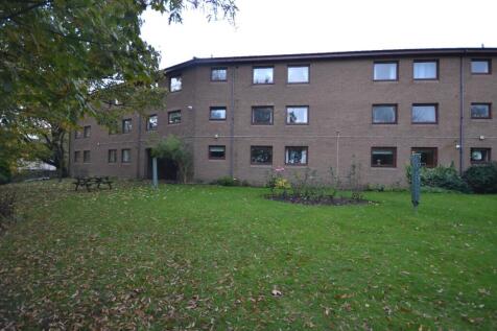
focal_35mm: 15
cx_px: 248
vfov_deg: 77.3
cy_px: 166
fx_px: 207
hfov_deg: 100.4
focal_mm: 10
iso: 400
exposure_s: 1/60
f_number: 4
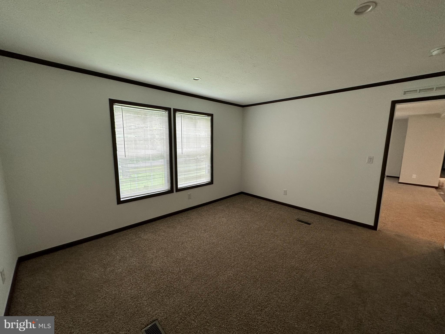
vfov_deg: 85.7
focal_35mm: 14
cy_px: 167
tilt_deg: -8.3
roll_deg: -0.4
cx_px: 222
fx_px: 180
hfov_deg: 102.1
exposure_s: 1/120
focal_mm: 2.22
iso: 160
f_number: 2.2
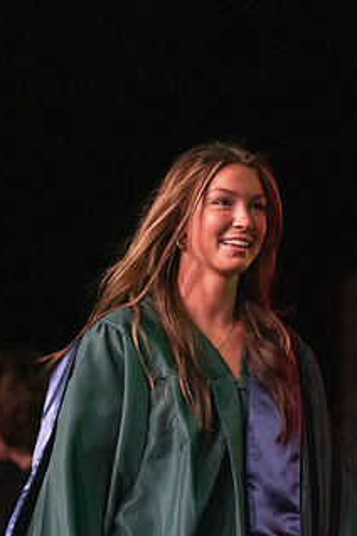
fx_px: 2484
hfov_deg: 8.2
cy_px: 312
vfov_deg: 12.3
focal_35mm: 167
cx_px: 216
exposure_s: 1/1000
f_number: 2.8
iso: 16000
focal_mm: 118
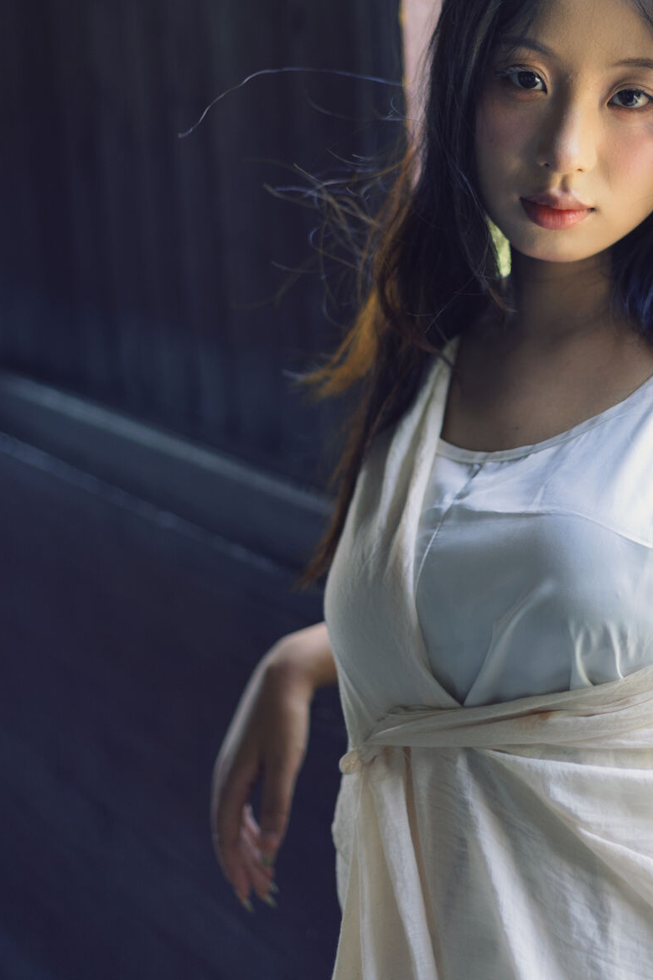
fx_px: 2095
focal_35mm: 77
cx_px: 466
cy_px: 313
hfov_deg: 17.6
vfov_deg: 26.1
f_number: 1.8
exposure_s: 1/250
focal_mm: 50
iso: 320
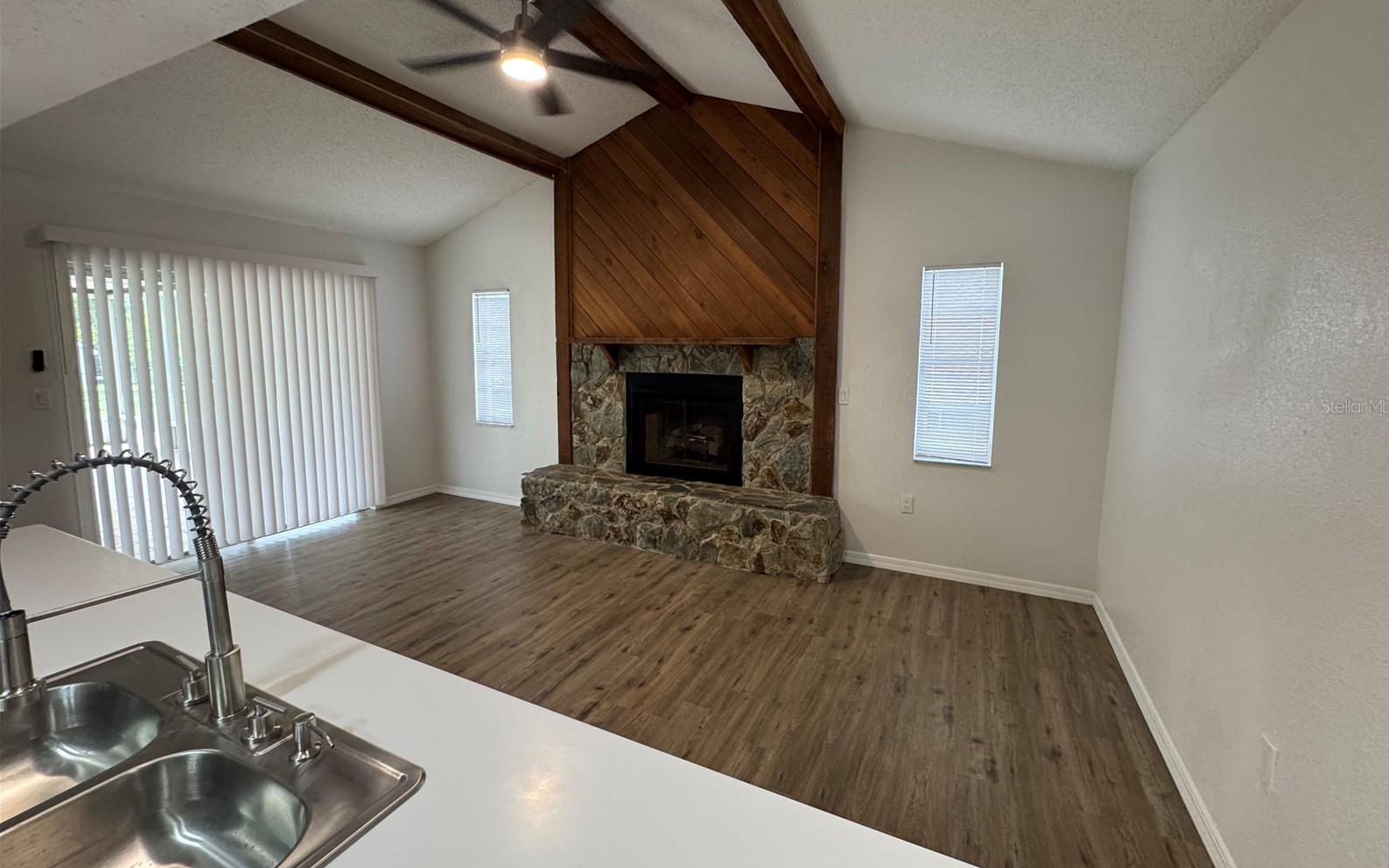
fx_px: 568
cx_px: 701
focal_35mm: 15
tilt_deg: -6.4
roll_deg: -0.5
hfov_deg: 101.5
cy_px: 405
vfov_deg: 74.7
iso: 250
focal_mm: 2.22
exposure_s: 1/60
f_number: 2.2
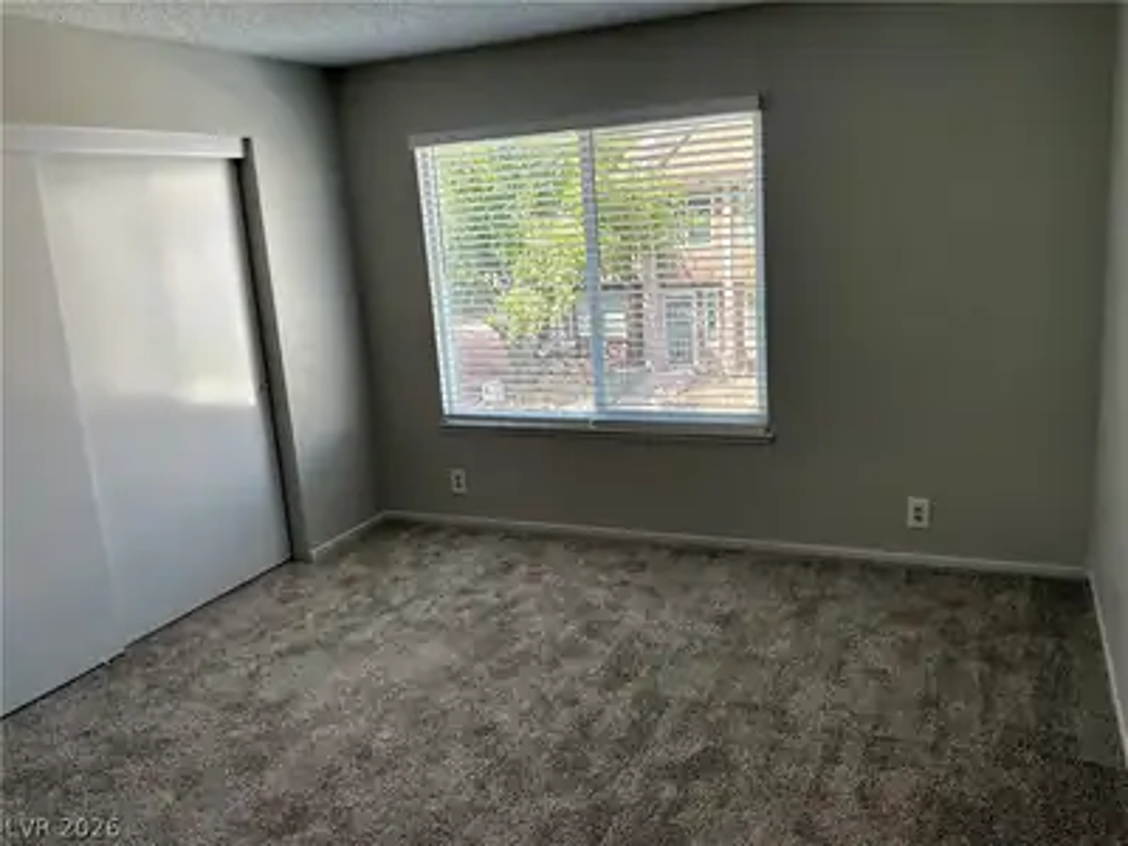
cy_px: 423
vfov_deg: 49.7
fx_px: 912
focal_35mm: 28
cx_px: 564
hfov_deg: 63.4
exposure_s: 1/122
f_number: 1.8
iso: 64
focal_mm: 3
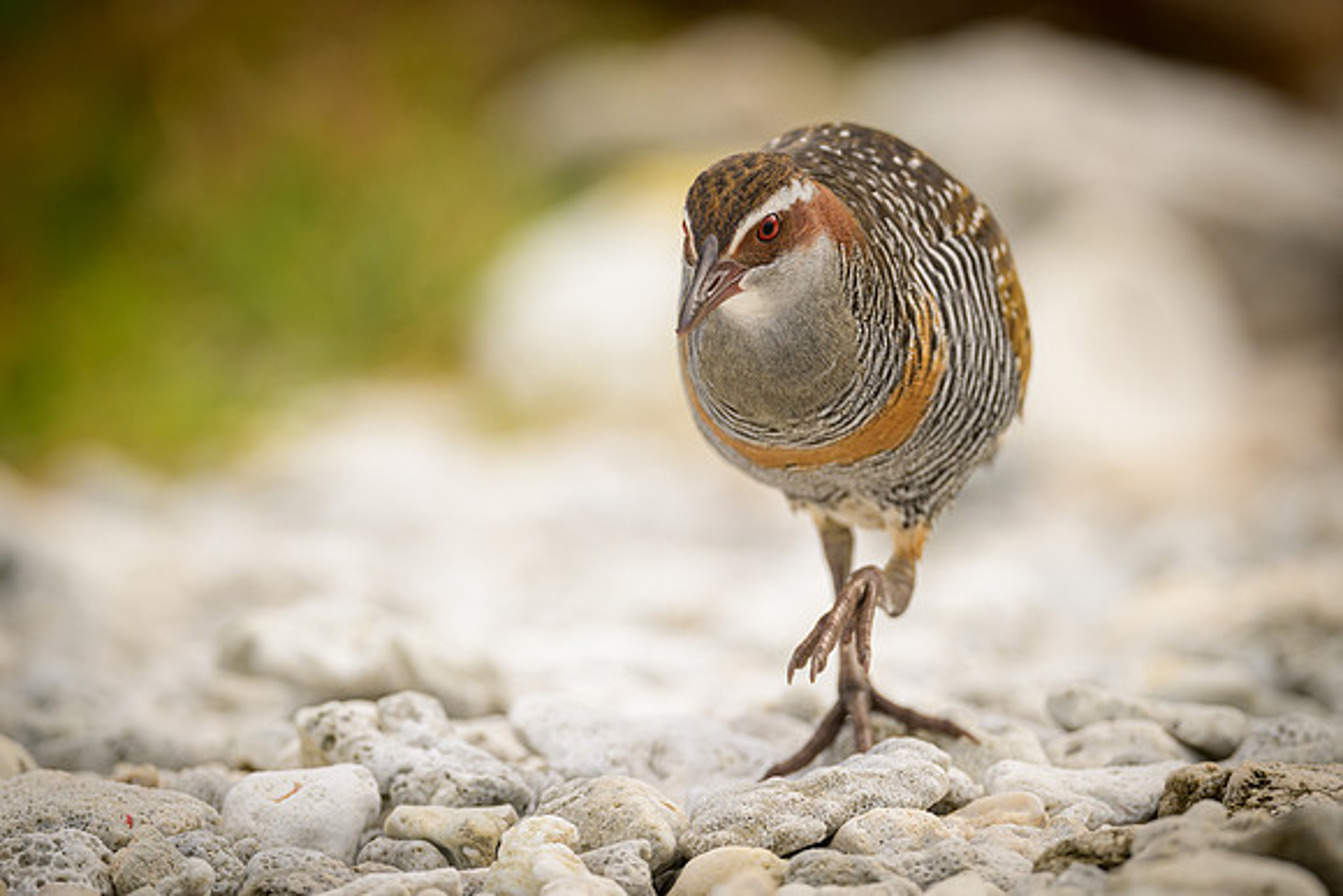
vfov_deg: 2.4
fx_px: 21507
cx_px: 717
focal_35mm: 576
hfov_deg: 3.6
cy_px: 457
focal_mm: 500
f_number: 5.6
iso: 560
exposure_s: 1/1600
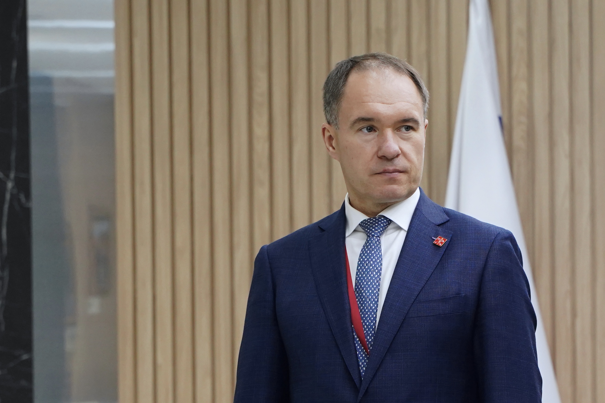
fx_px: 1260
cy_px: 202
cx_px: 302
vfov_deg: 18.2
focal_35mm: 75
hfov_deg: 27.0
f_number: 4.5
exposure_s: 1/250
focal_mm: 75
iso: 2000
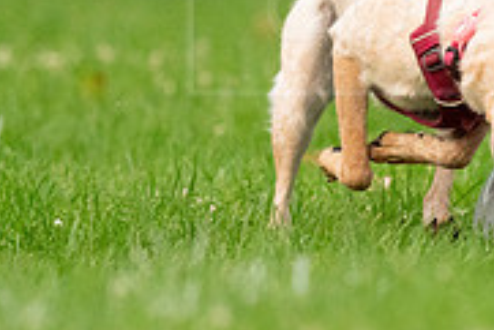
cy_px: 53
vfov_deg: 1.2
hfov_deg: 1.7
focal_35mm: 1188
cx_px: 448
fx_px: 16315
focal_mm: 371
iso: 6400
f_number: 6.3
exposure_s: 1/2000
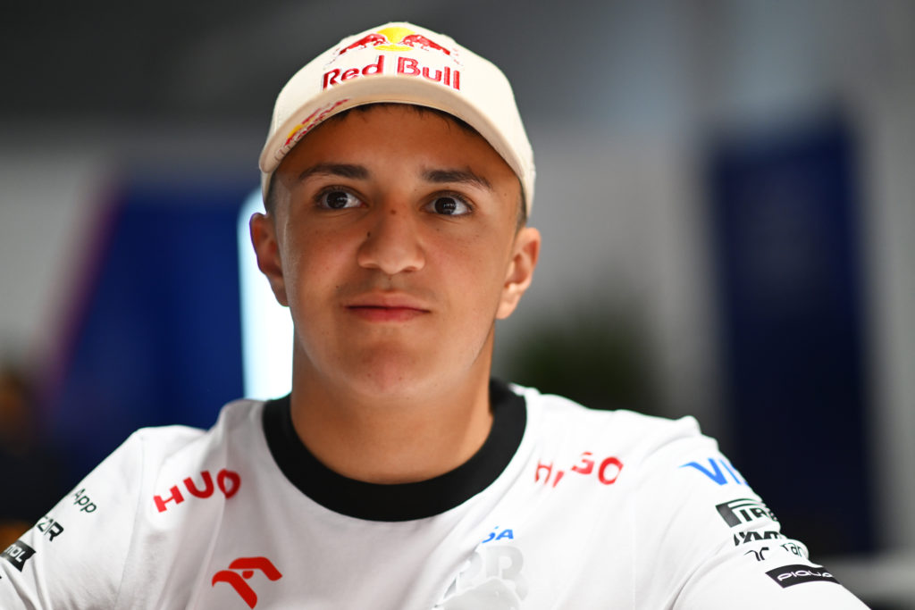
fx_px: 2161
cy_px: 305
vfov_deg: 16.1
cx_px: 458
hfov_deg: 23.9
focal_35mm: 85
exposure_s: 1/1000
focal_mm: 85
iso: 800
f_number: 1.4
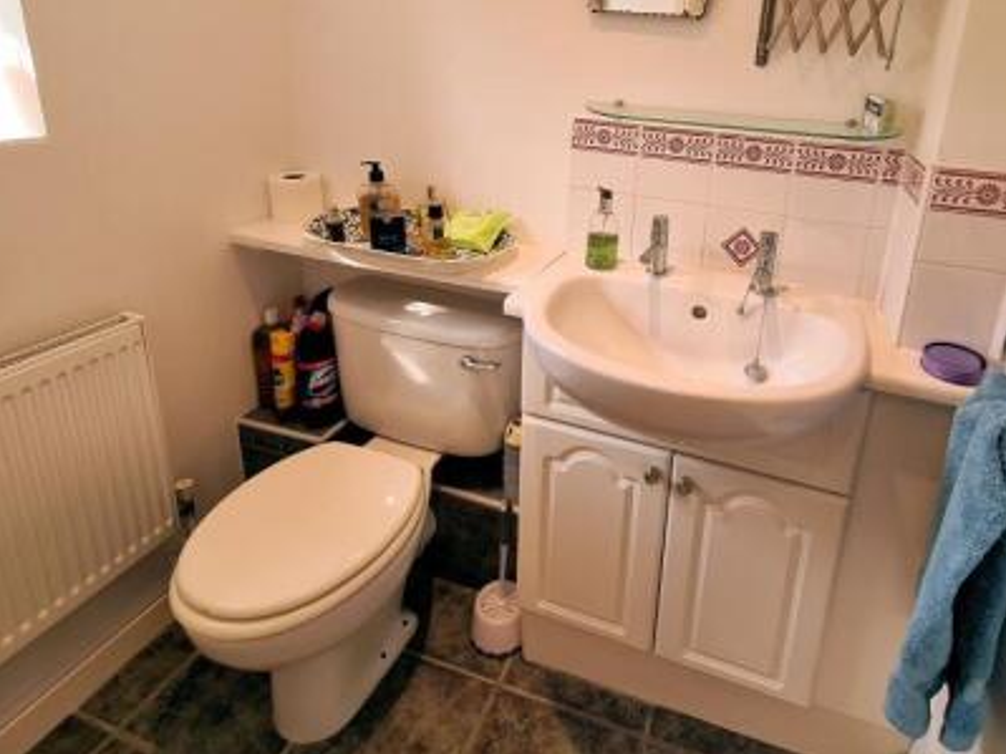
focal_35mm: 19
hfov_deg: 83.5
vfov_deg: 65.8
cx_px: 611
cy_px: 221
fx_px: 552
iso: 100
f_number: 2.2
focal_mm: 2.2
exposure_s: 1/100
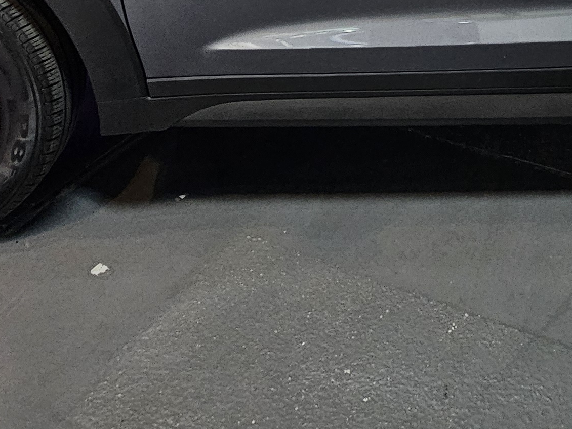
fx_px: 760
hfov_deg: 39.5
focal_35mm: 46
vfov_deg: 24.9
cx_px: 464
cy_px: -200
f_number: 2.2
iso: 400
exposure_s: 1/60
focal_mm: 2.2
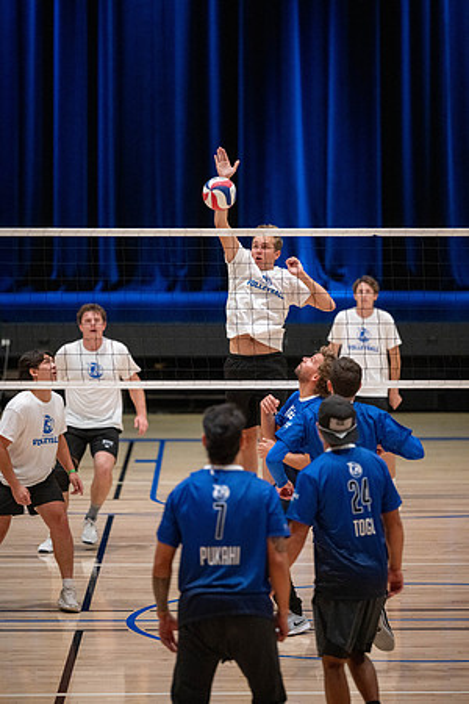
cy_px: 352
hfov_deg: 7.8
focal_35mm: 175
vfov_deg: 11.7
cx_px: 234
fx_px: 3420
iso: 6400
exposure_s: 1/640
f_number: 2.8
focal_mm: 175
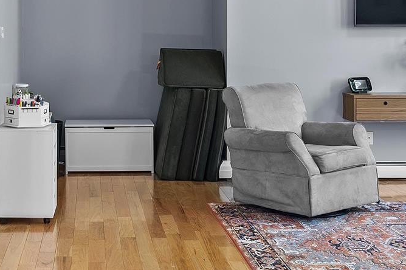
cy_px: 42
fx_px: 777
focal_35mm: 69
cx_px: 89
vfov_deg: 19.4
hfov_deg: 28.7
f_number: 7.1
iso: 250
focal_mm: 15
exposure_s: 3
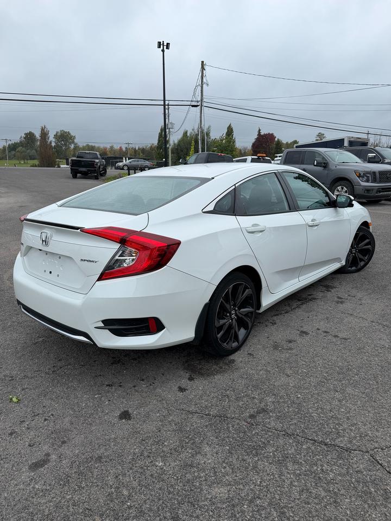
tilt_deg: -13.1
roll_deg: +1.8
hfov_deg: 56.8
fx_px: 361
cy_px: 260
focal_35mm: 24
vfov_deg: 71.6
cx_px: 196
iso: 80
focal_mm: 6.76
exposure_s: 1/1585
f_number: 1.78
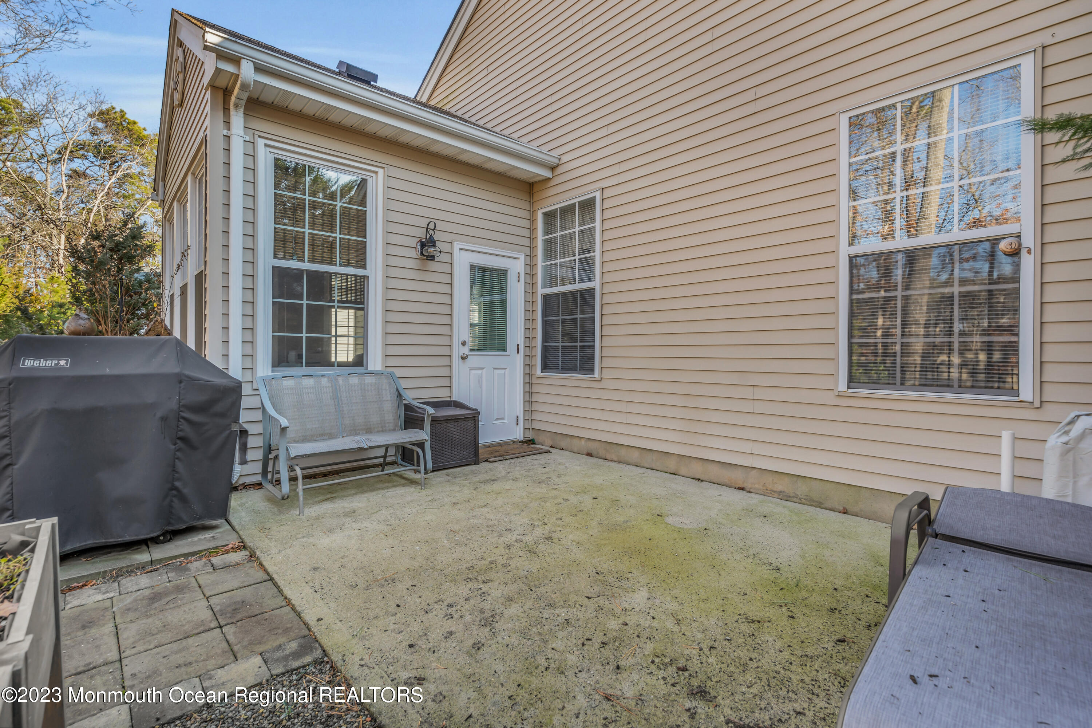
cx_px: 546
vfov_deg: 73.7
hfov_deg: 96.7
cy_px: 364
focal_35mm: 16
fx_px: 485
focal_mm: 16
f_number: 8
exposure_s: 1/30
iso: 100
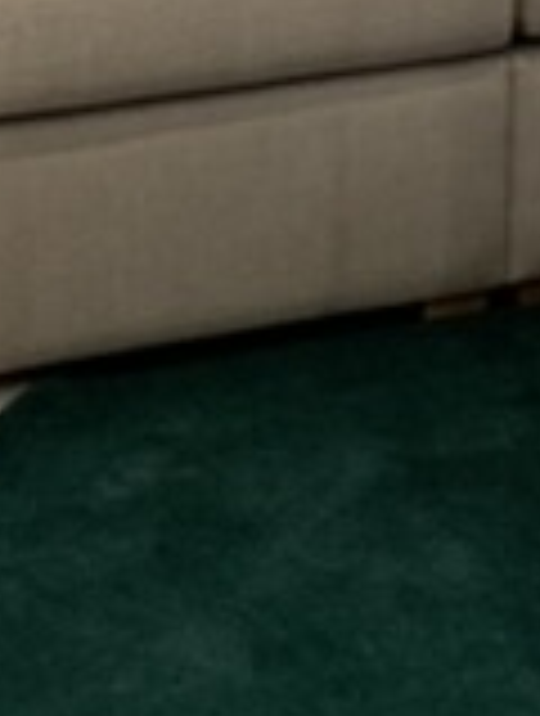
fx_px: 3460
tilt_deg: -4.8
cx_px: 648
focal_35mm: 167
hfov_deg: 8.8
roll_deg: -2.1
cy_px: -594
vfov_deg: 11.0
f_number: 1.8
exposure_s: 1/60
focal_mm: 4.25
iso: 200
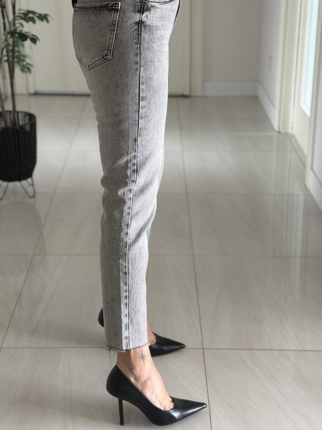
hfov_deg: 25.2
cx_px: 142
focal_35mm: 58
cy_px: 172
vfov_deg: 33.1
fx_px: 719
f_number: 1.78
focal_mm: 6.76
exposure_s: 1/60
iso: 200
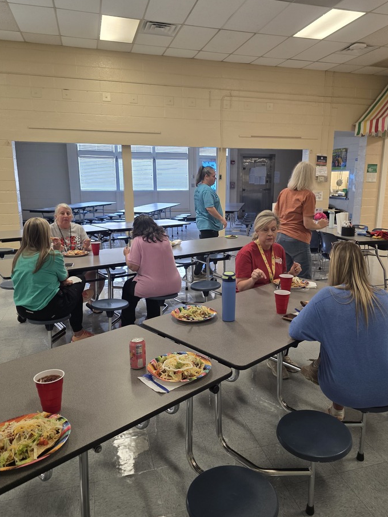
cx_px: 213
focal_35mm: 26
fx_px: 389
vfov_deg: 67.3
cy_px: 262
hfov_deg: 53.0
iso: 320
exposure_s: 1/120
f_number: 1.7
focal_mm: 6.3
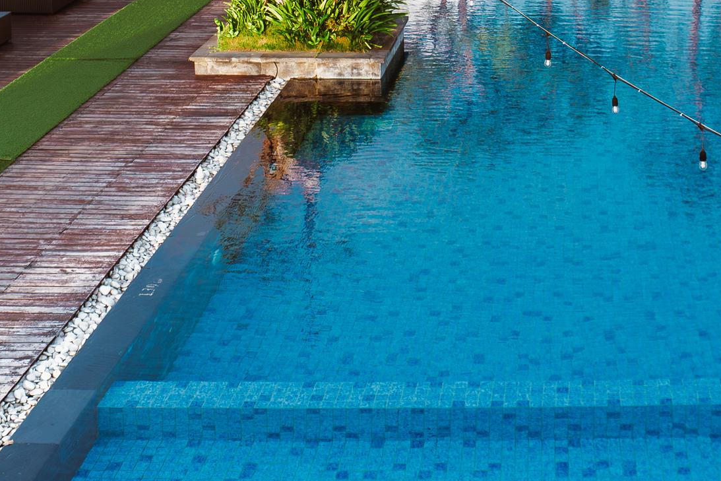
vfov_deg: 18.8
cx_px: 643
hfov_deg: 29.3
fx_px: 1322
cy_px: -187
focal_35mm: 66
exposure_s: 1/500
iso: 100
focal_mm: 16
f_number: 3.2
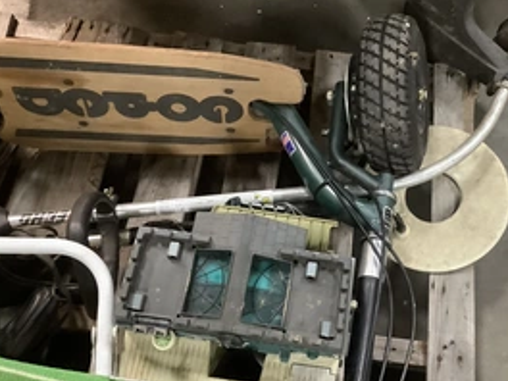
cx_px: 341
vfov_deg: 30.8
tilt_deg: -70.1
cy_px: 164
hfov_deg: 39.9
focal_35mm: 47
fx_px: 690
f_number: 2.4
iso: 500
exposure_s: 1/30
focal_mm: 3.3
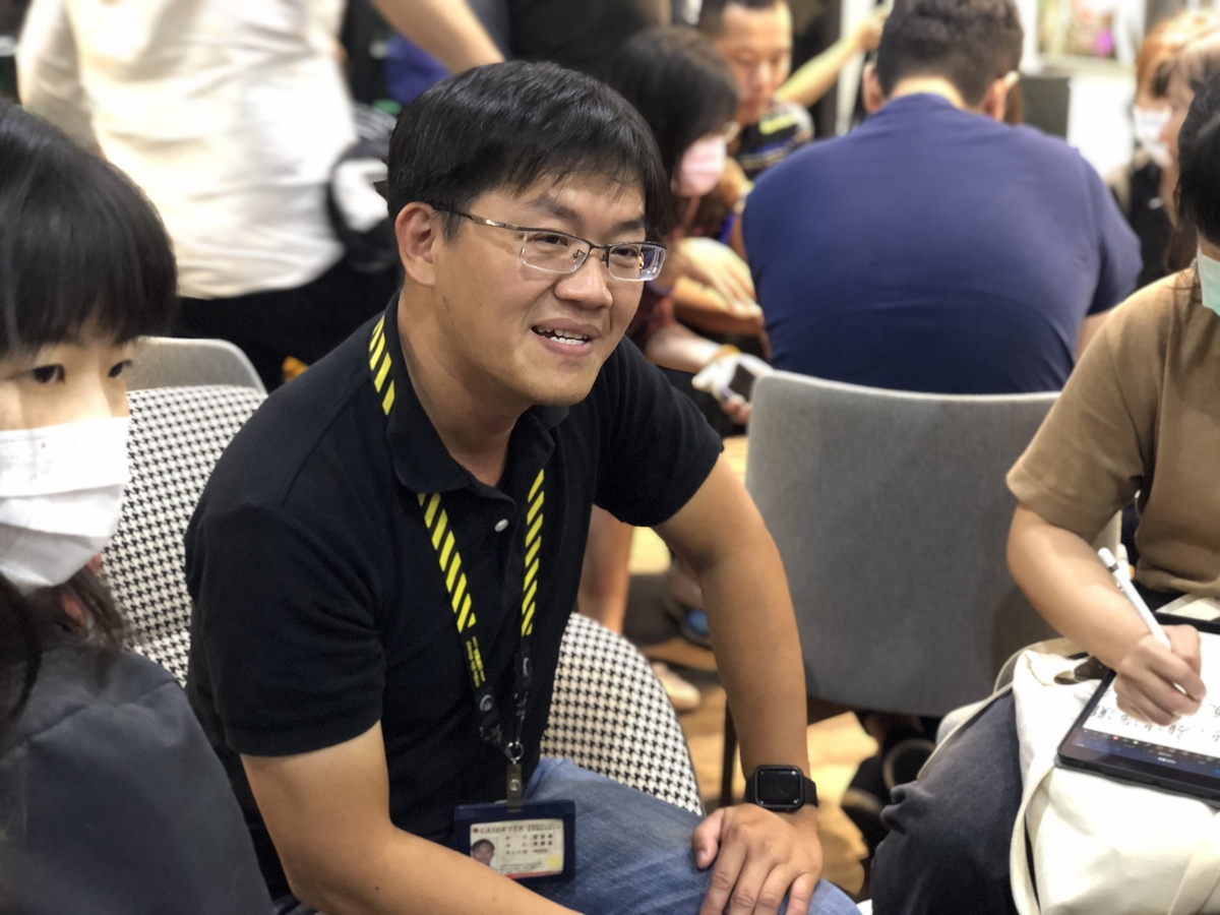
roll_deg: +0.3
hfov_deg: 36.8
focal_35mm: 52
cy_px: 458
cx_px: 610
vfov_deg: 28.0
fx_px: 1833
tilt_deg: -15.0
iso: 160
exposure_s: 1/8
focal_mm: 6
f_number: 2.4
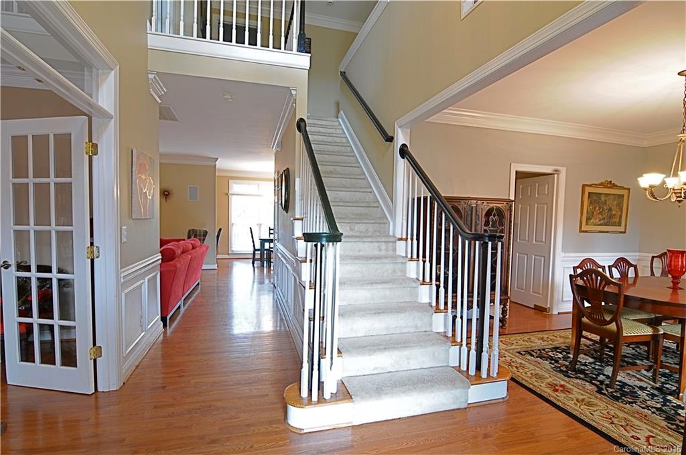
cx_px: 343
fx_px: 314
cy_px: 228
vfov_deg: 71.9
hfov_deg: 95.1
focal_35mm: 16
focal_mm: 11
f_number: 16
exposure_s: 6
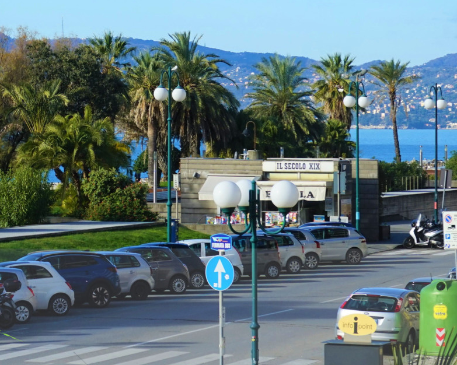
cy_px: -17
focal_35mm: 175
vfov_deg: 8.8
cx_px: -93
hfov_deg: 10.8
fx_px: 2366
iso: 100
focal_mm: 57
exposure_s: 1/125
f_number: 11
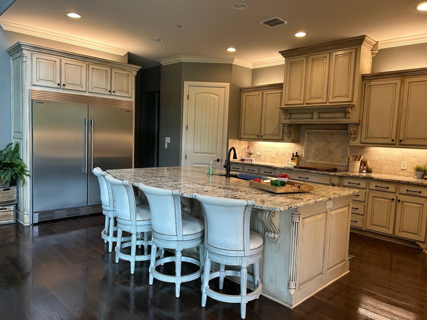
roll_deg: -2.7
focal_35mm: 26
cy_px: 160
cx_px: 214
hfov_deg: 67.3
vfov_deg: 53.1
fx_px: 321
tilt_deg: -3.4
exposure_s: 1/60
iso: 125
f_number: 1.5
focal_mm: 5.7
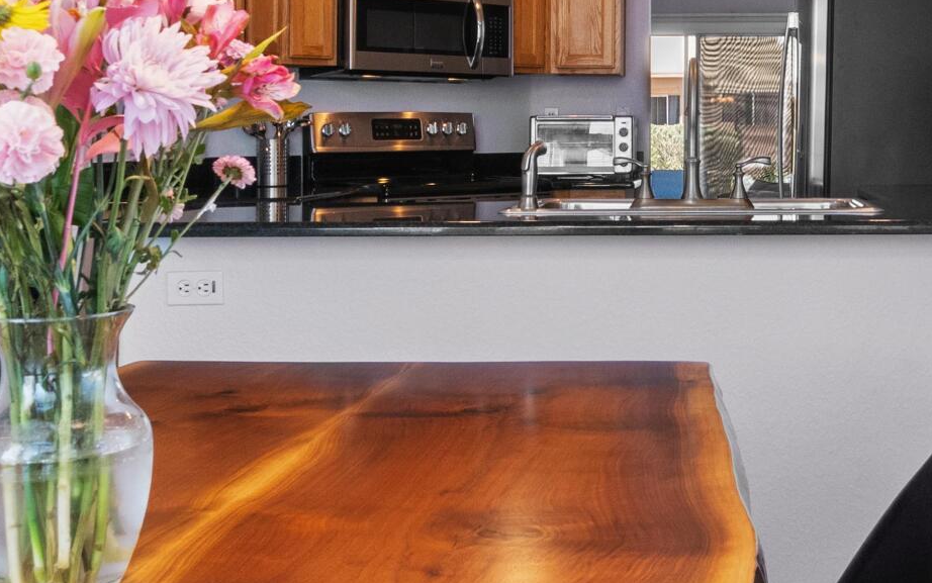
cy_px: 173
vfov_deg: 24.3
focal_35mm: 53
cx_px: 735
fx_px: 1347
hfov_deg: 36.9
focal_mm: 16
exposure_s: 1/13
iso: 2000
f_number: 18
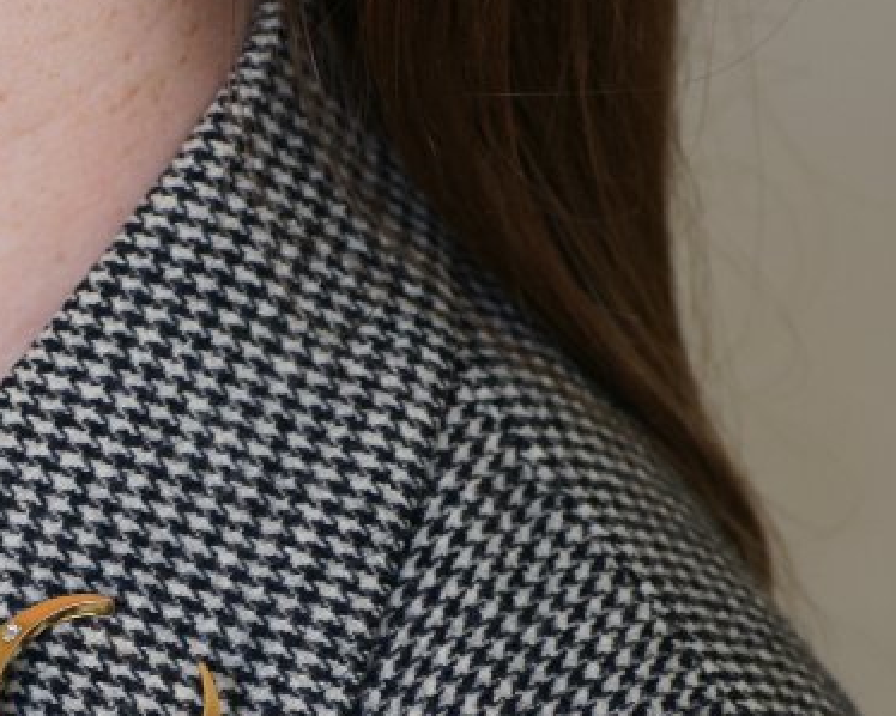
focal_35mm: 316
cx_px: 22
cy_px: 730
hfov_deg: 6.1
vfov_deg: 4.9
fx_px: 8378
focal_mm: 70
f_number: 3.2
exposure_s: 1/125
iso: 200
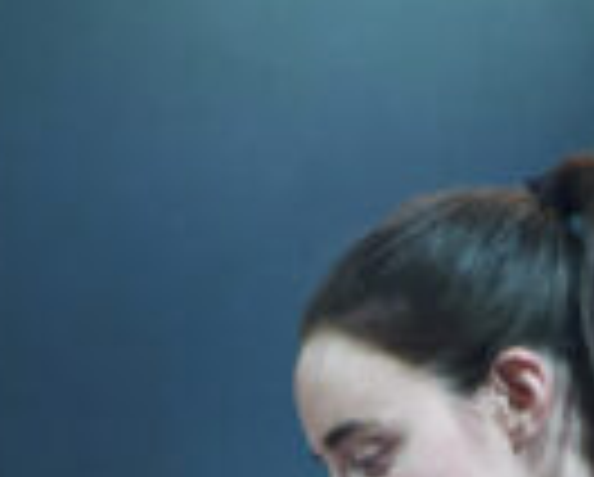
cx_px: 256
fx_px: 4613
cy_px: 1451
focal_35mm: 262
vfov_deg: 5.5
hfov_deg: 7.4
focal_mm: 36
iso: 3200
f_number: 5.6
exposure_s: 1/250
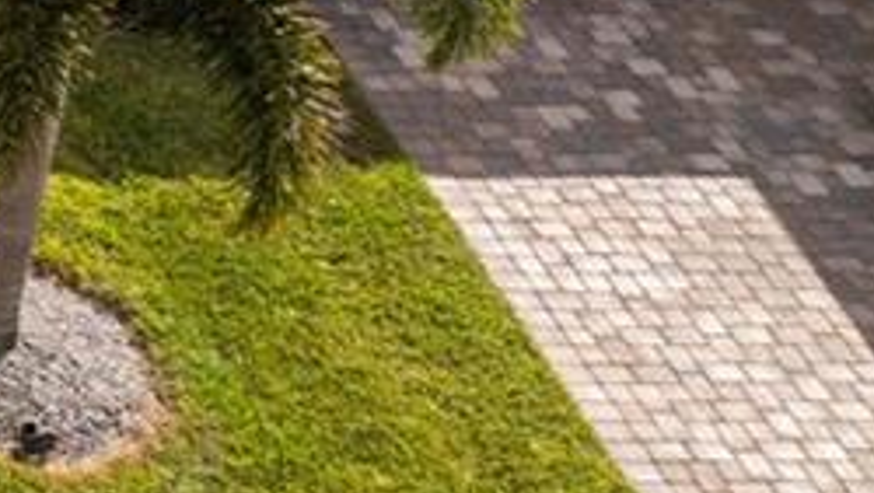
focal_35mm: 167
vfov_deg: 6.9
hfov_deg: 10.1
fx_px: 3873
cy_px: -698
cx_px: -1615
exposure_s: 1/3200
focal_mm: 12.29
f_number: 2.8
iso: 130
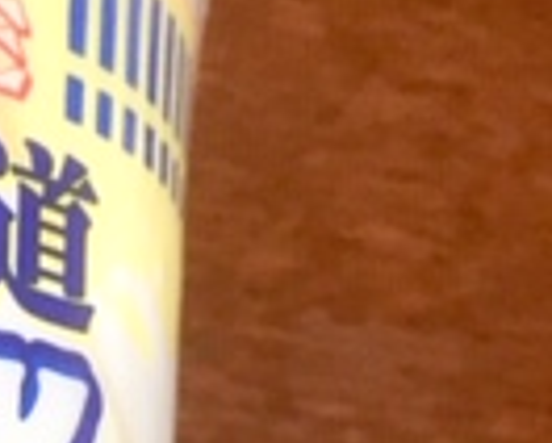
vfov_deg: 11.1
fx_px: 2241
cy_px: 493
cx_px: -301
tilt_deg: -65.8
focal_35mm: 137
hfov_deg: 13.2
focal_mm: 4.15
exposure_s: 1/30
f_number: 2.2
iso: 100
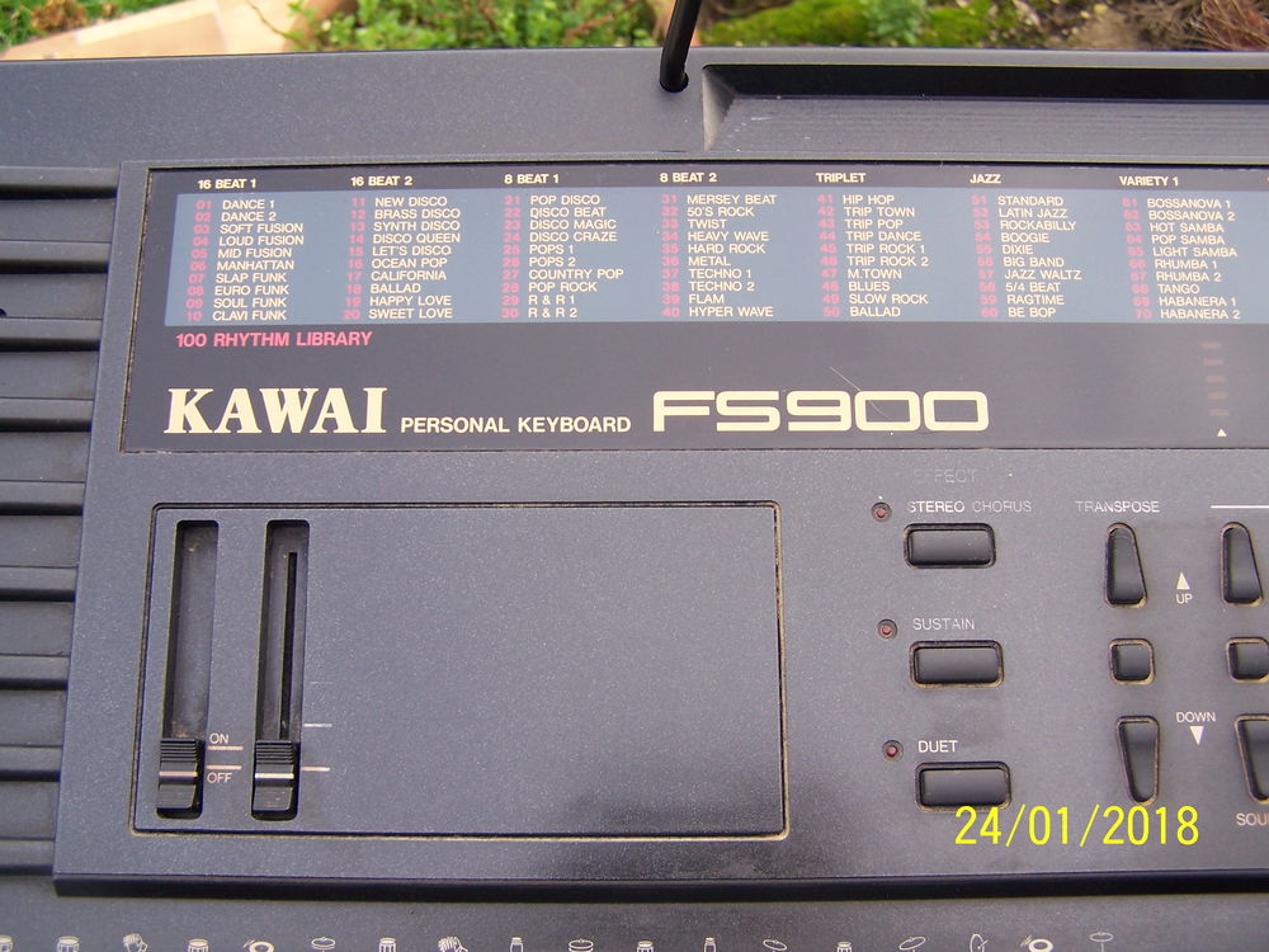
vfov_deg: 37.7
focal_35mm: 38
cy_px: 476
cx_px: 634
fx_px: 1393
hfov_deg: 49.0
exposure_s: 1/80
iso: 80
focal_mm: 6.3
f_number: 2.8
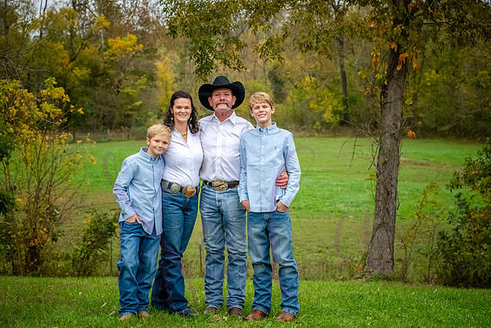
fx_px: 1091
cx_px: 246
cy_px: 164
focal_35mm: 80
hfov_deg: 25.4
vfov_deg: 17.1
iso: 2000
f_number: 7.1
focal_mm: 80
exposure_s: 1/800
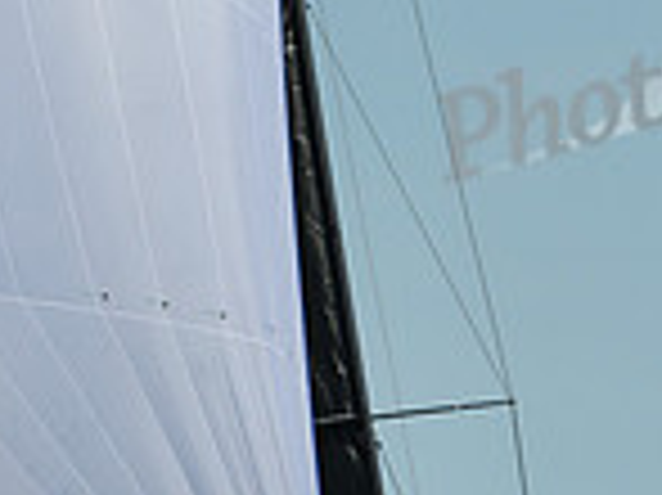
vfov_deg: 2.2
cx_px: 205
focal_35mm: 665
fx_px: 12707
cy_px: -104
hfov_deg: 3.0
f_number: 10
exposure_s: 1/1250
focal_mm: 175
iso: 320
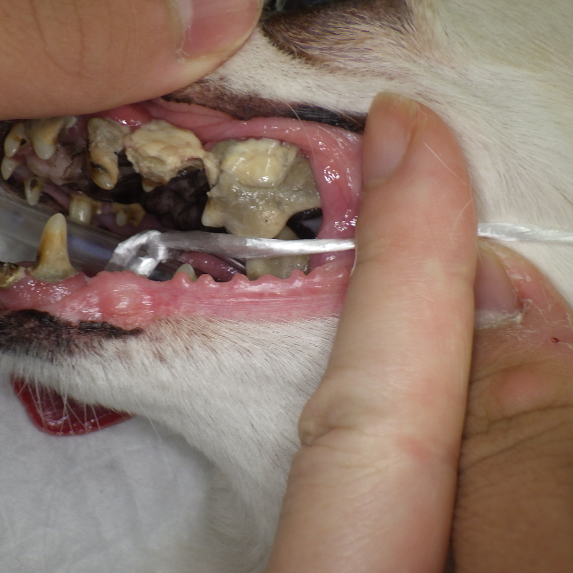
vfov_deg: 40.9
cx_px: 226
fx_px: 768
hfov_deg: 40.7
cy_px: 281
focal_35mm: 41
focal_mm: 6.1
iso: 125
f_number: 3.8
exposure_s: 1/60
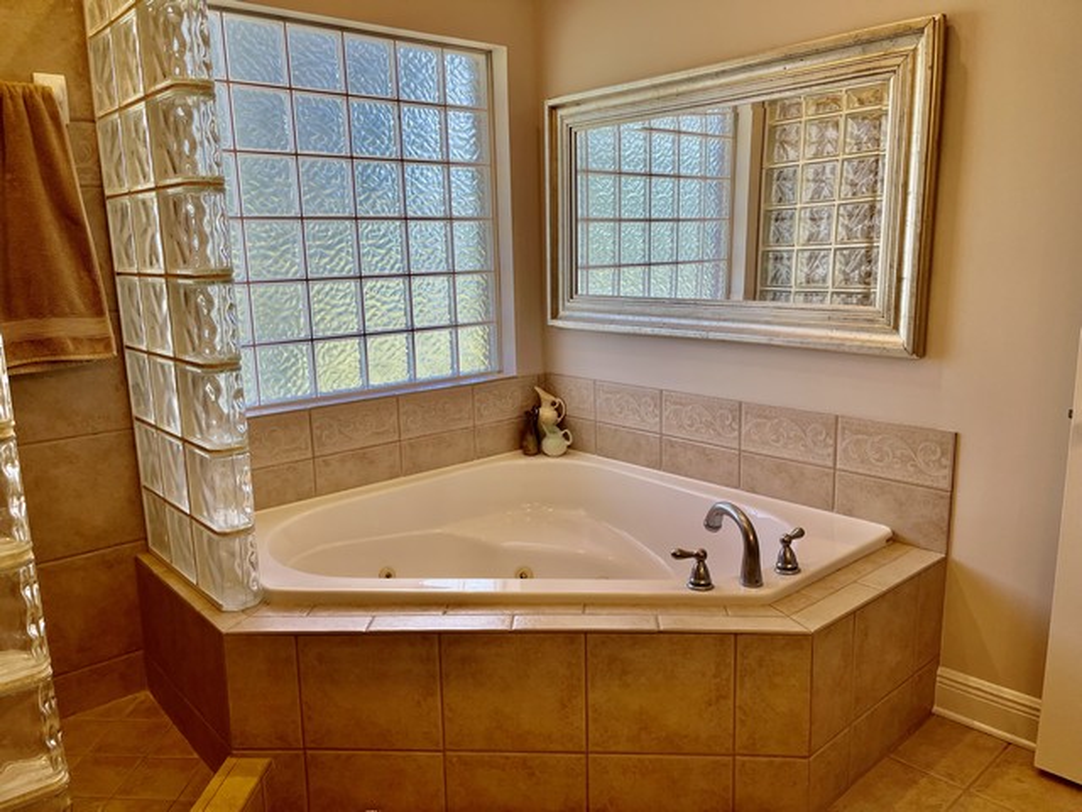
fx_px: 813
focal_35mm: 26
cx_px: 541
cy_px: 406
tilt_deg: -9.9
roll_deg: +1.5
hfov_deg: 67.3
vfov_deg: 53.1
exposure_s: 1/200
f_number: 1.6
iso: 40
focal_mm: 5.1
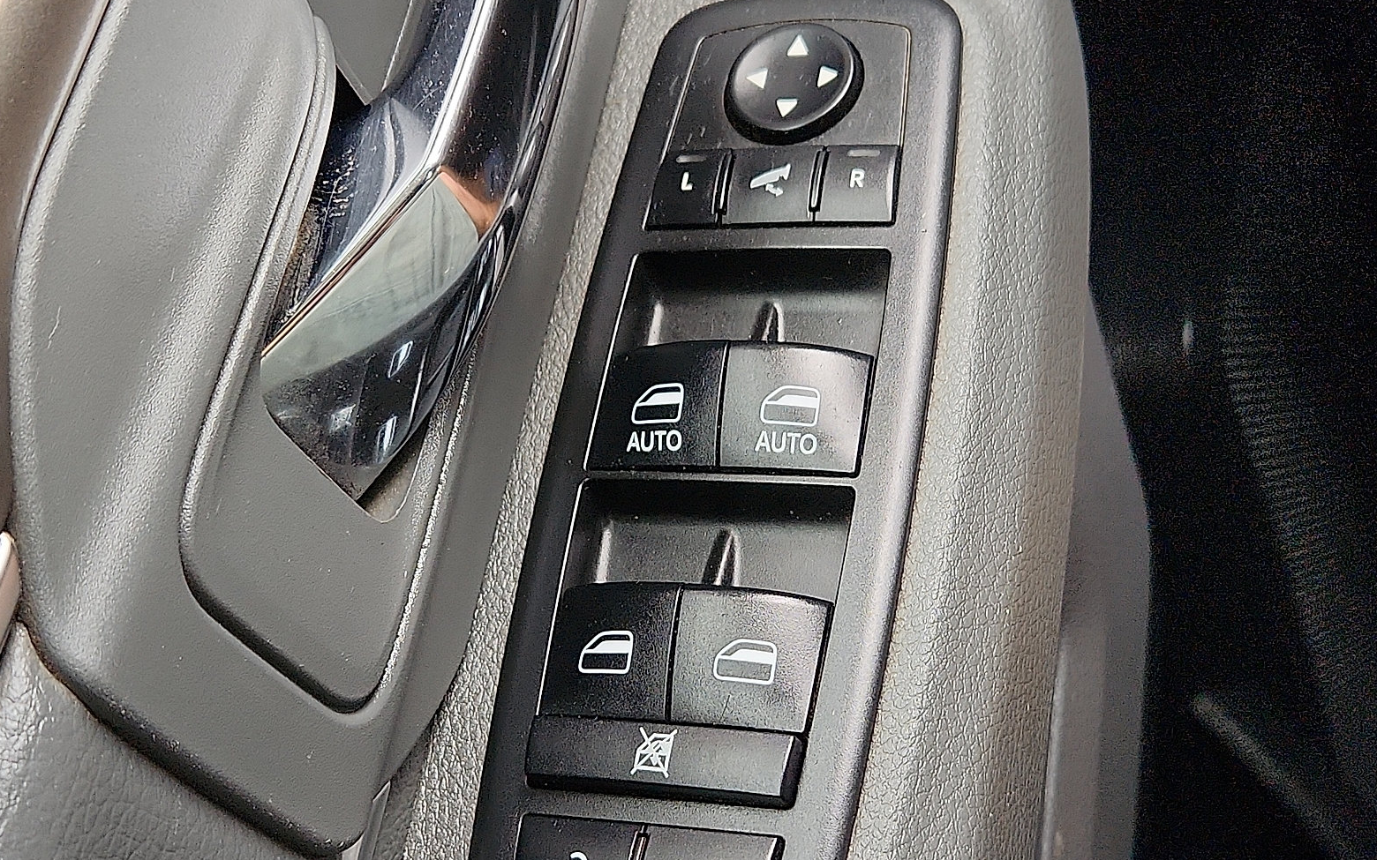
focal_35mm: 25
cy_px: 476
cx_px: 690
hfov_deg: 72.5
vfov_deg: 49.2
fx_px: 938
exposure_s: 1/59.2
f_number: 1.8
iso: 103
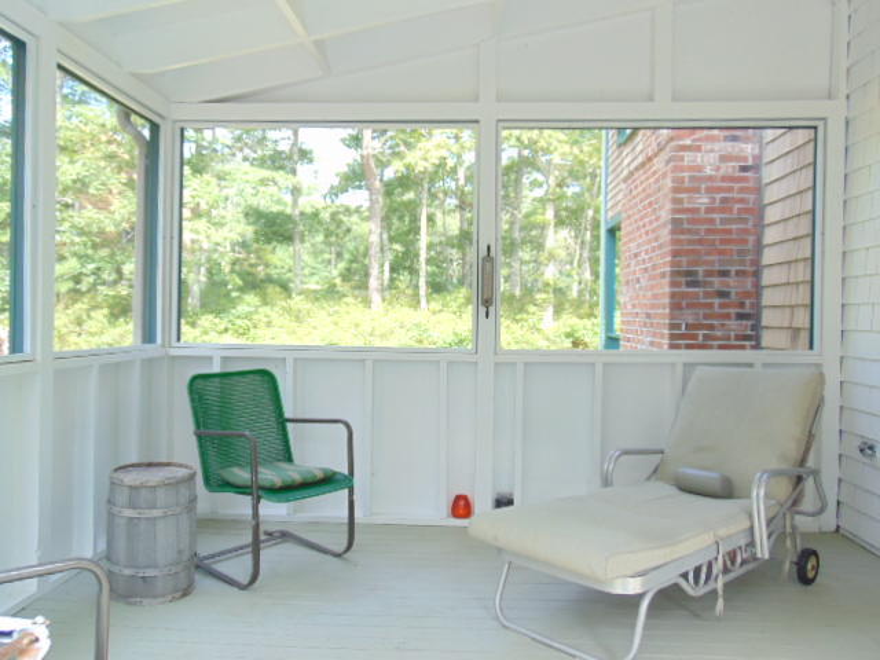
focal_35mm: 30
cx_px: 440
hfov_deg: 60.0
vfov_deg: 46.8
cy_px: 330
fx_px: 763
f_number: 3.1
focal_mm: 5.4
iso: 80
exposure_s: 1/50
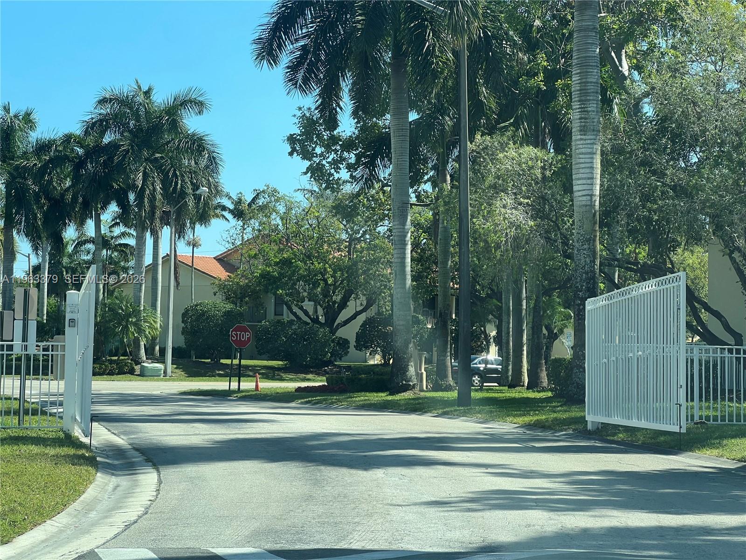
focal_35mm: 77
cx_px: 373
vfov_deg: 19.1
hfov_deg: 25.3
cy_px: 280
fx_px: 1659
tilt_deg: +1.9
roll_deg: -1.3
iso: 32
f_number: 2.8
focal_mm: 9
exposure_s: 1/303
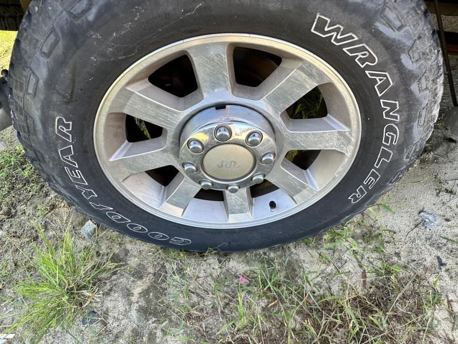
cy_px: 172
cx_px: 229
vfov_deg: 56.8
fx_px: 318
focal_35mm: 24
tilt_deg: -53.2
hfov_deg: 71.6
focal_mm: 6.86
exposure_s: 1/298
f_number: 1.78
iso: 80
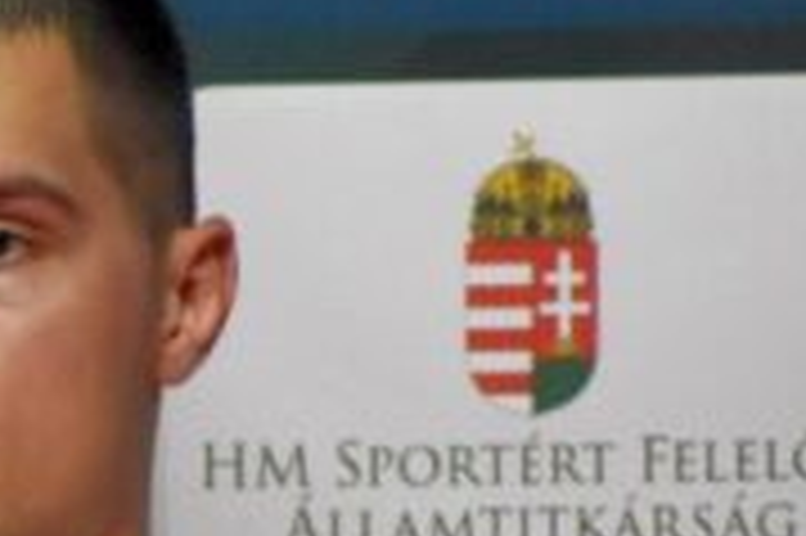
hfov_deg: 1.2
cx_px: -221
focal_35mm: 1742
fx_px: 38965
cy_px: 806
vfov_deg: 0.8
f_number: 7.1
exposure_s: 1/800
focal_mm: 270
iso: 6400
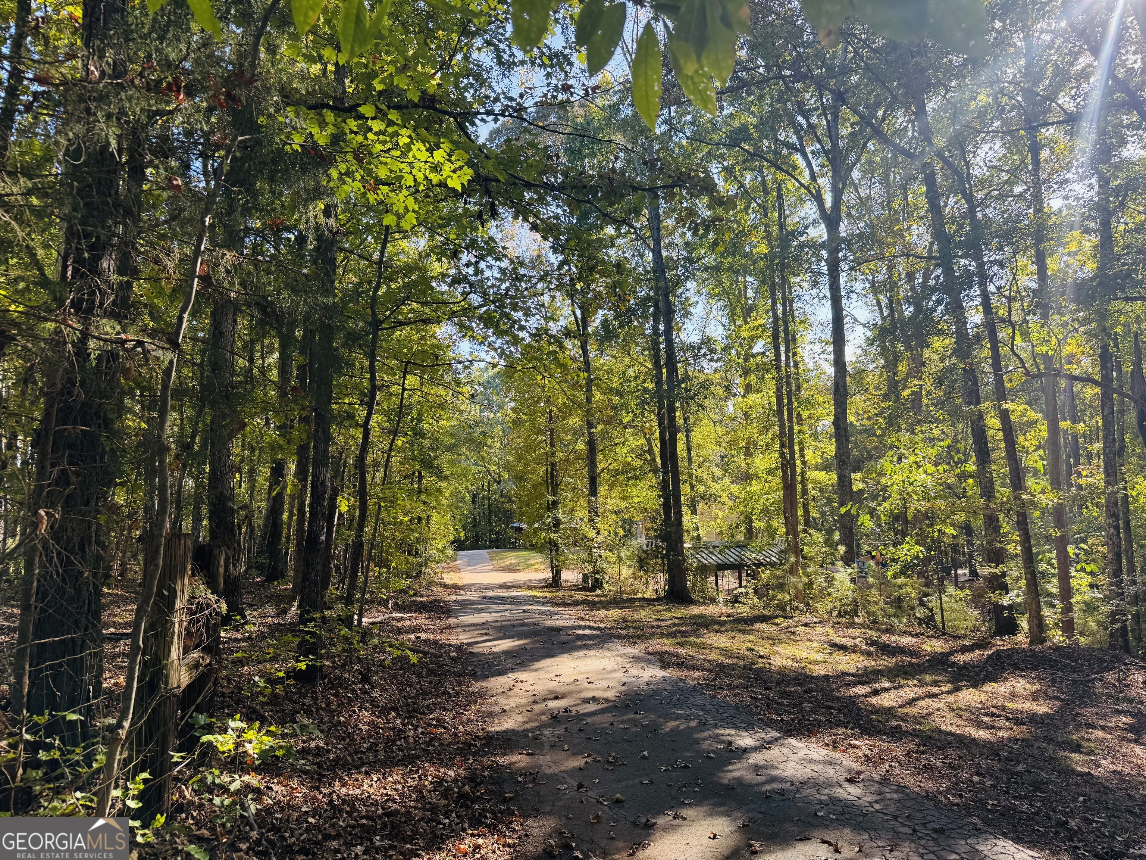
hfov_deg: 71.6
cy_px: 430
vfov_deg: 56.8
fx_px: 795
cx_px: 573
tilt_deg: +5.5
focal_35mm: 24
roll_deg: +1.0
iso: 80
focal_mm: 6.76
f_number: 1.78
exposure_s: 1/407
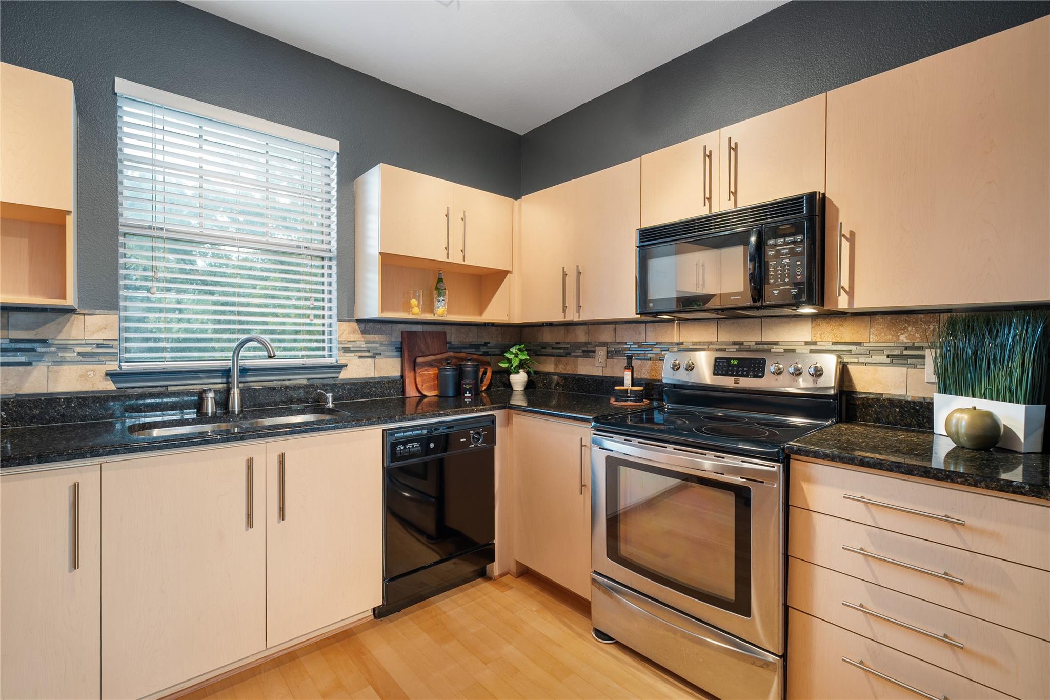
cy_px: 350
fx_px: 467
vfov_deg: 73.7
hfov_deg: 96.7
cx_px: 525
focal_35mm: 16
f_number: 10
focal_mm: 16
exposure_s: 3.2
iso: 250
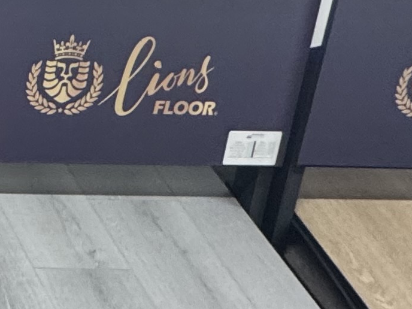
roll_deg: -0.4
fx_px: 976
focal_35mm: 82
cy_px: 450
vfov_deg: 16.5
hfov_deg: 16.4
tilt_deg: -17.2
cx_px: -471
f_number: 2.2
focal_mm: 2.22
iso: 200
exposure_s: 1/60
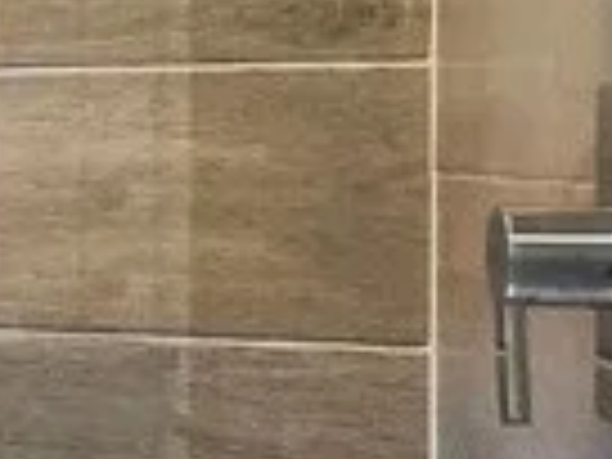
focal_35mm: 98
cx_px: -1296
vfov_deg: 15.0
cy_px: 68
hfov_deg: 11.0
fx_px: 1733
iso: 200
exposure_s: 1/60
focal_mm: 2.2
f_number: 2.2
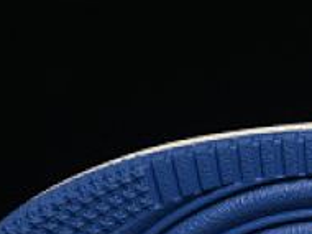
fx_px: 3691
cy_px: 226
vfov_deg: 3.6
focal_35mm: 410
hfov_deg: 4.8
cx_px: 565
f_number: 6.3
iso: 160
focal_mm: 50
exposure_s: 1/60
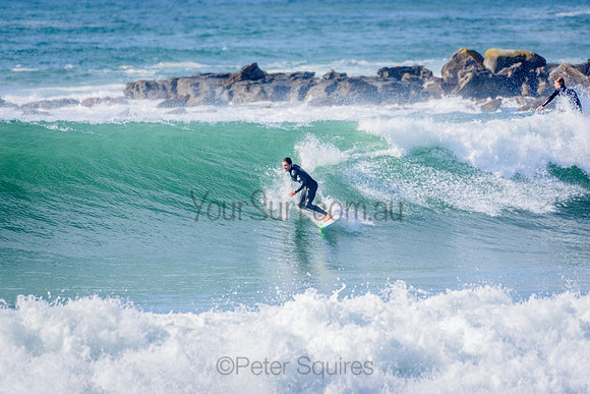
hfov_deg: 2.7
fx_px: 12294
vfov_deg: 1.8
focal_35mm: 750
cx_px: 295
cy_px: 197
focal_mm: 500
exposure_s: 1/2000
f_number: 5.6
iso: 400
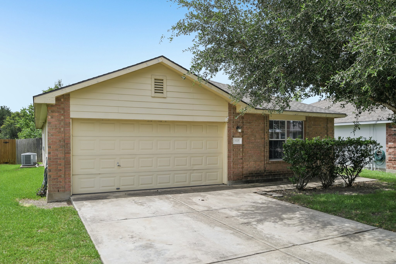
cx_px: 198
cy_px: 132
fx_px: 308
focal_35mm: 28
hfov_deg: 65.5
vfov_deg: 46.4
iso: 400
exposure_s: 1/500
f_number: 8
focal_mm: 19
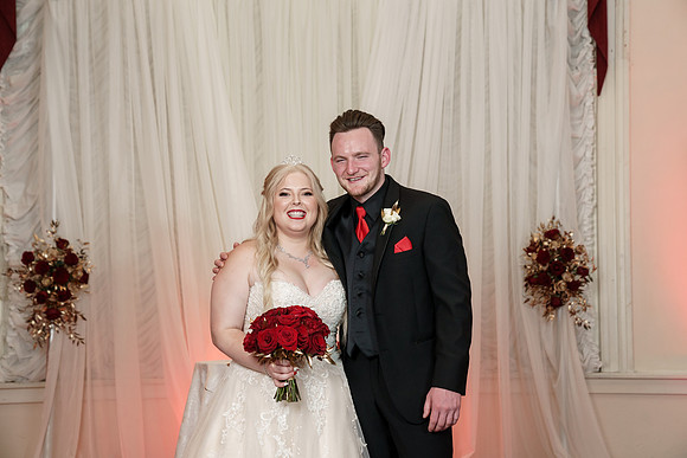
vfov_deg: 22.3
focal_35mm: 61
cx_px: 344
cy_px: 229
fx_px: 1164
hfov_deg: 32.9
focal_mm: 61
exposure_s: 1/160
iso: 2000
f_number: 4
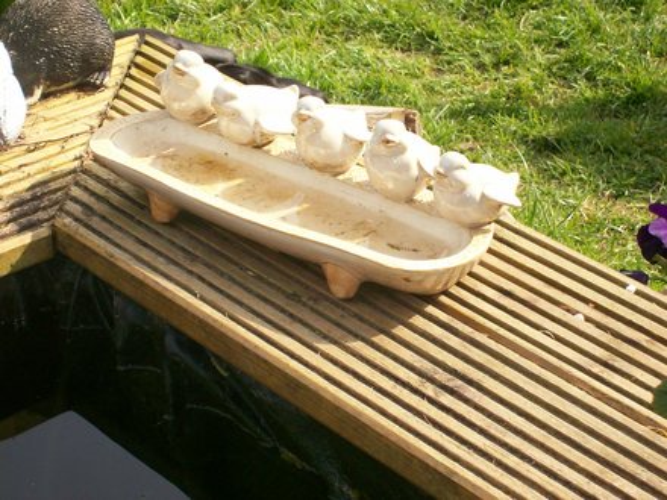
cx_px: 334
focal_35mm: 108
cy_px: 250
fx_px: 2081
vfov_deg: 13.7
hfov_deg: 18.2
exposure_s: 1/200
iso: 80
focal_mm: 18
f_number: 4.8
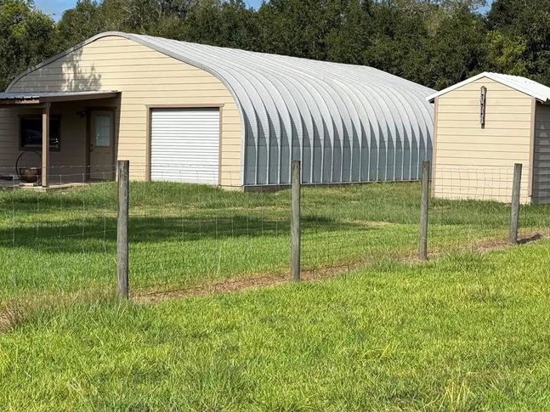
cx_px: 209
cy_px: 168
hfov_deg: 25.6
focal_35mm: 76
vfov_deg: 19.4
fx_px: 1207
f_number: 1.78
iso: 64
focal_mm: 6.76
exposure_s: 1/6536
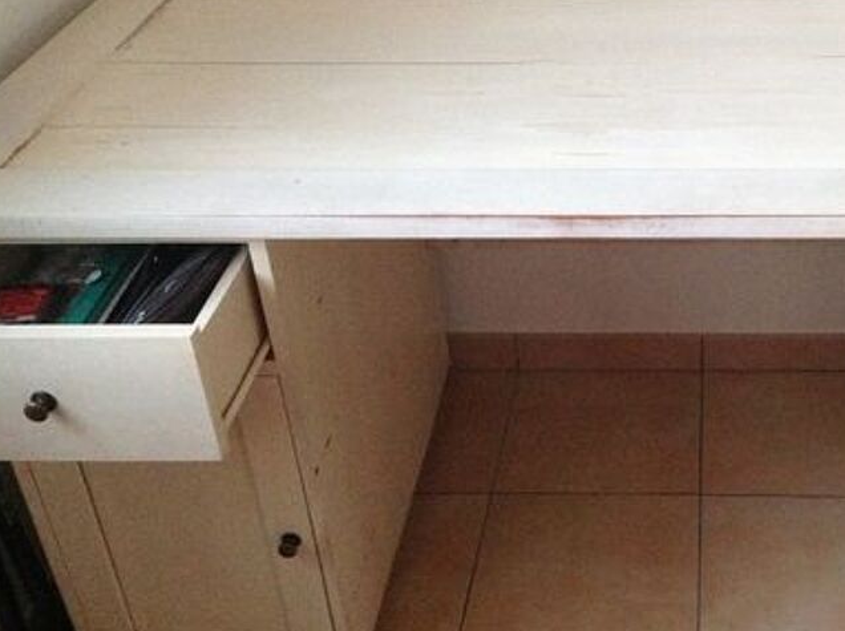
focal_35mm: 55
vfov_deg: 26.4
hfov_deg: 34.1
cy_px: 257
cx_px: 652
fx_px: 1341
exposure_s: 1/15
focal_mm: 4.28
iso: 500
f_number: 2.4
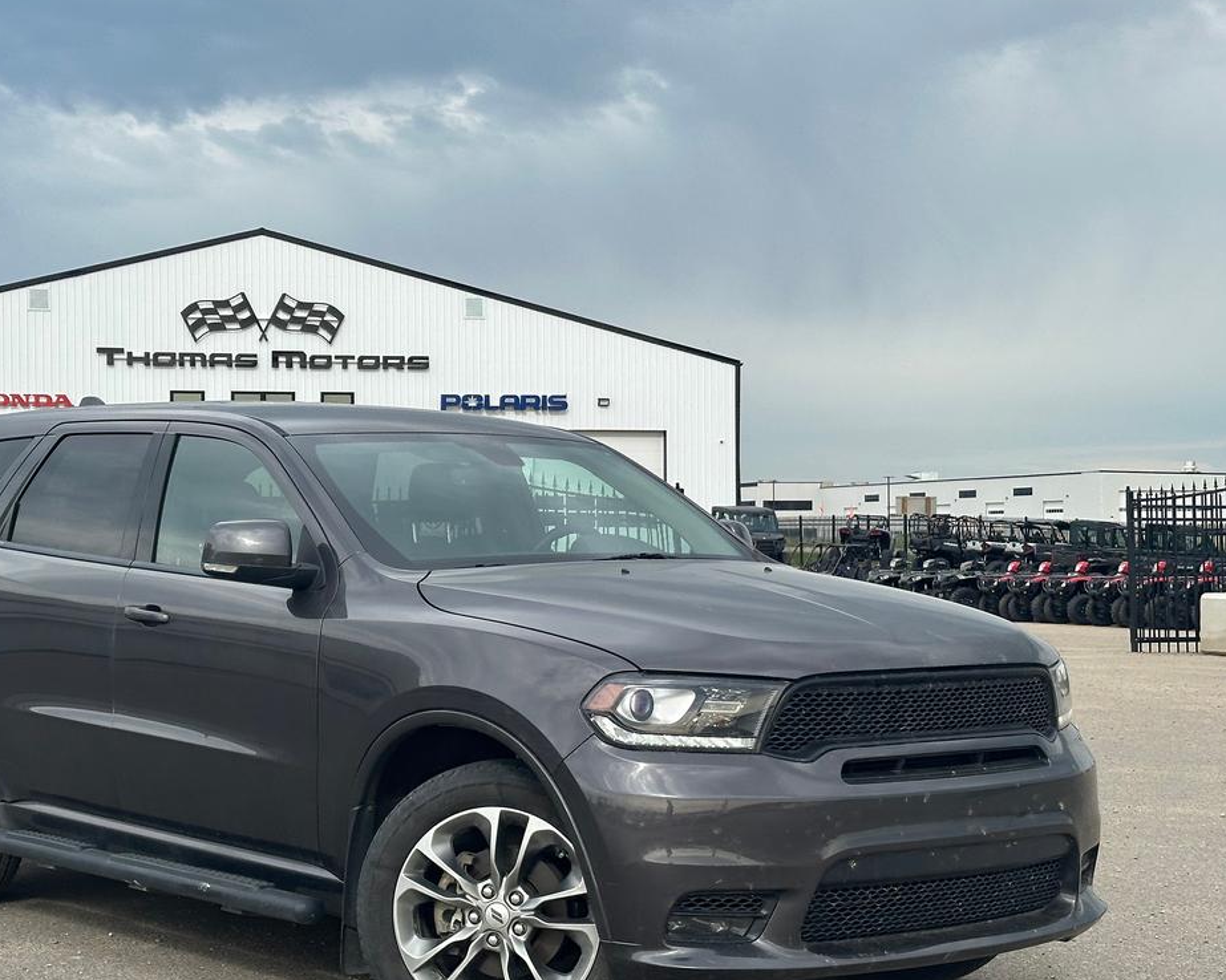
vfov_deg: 23.5
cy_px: 539
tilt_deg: -1.2
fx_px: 2358
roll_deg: +1.9
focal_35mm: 65
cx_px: 412
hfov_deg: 29.0
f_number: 1.78
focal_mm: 6.86
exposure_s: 1/1992
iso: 64
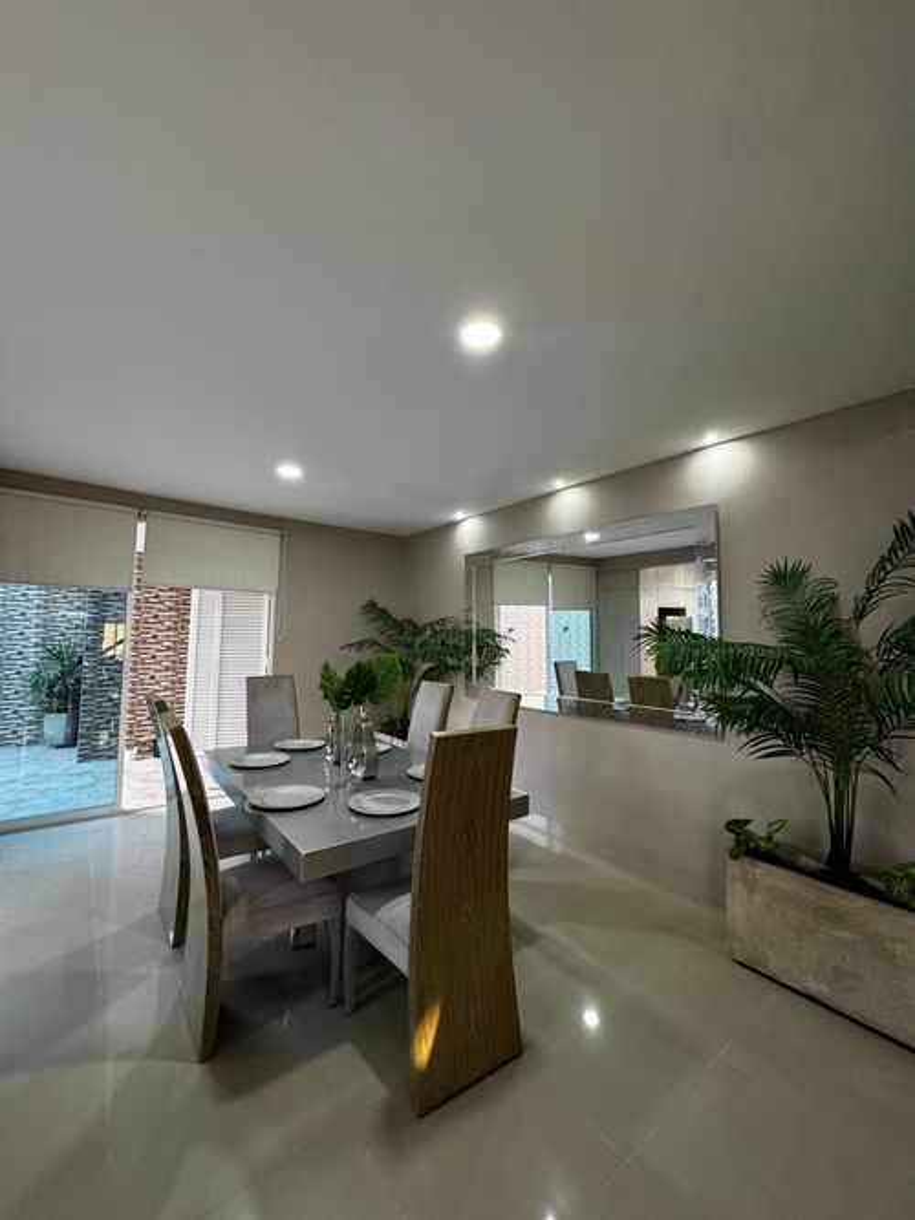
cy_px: 610
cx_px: 458
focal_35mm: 14
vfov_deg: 102.1
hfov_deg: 85.7
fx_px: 494
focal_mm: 2.22
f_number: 2.2
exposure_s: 1/60
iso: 400
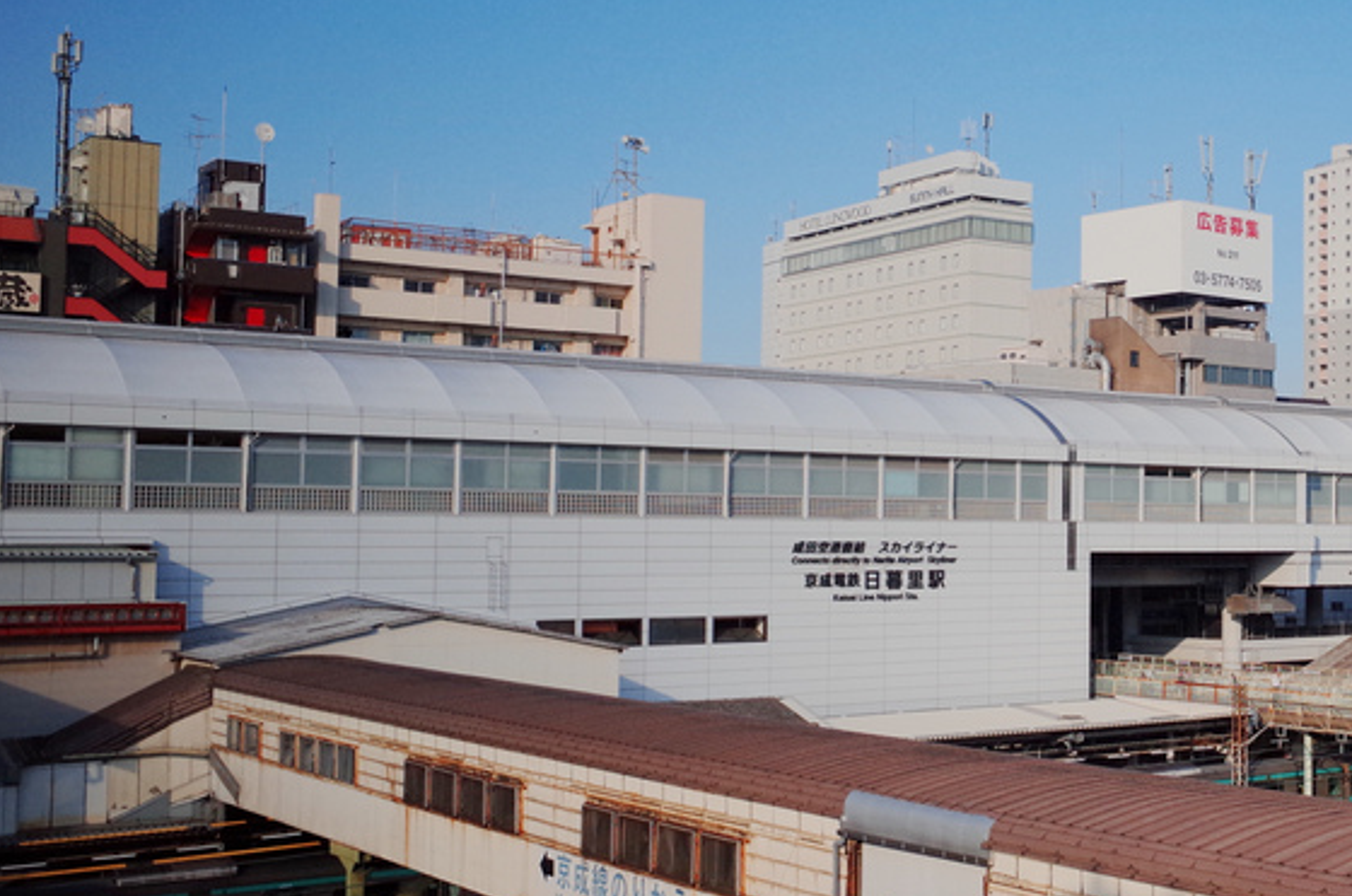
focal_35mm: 50
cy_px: 472
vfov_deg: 26.9
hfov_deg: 37.3
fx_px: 1874
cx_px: 1195
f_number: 2.8
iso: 400
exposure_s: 1/2500
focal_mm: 18.3
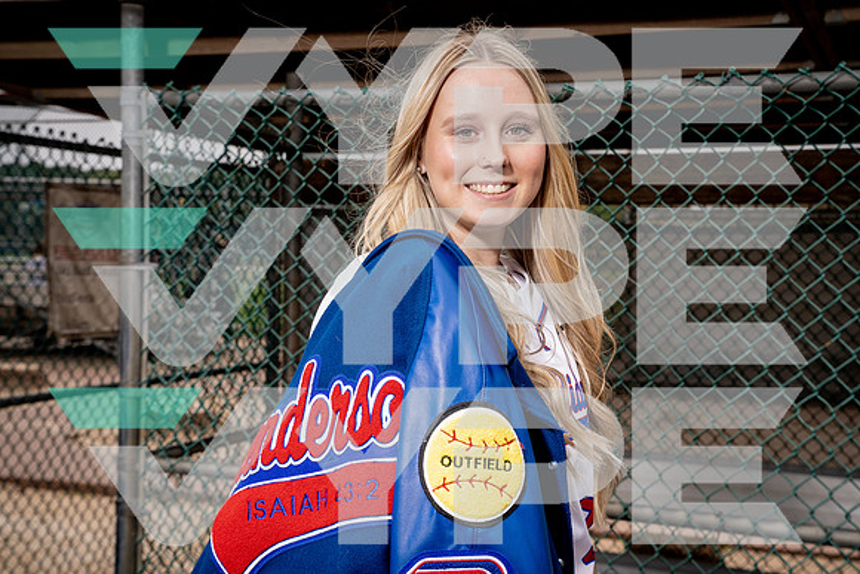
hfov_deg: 37.5
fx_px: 1266
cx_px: 430
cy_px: 287
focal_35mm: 53
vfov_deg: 25.5
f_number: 8
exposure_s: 1/250
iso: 100
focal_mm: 53
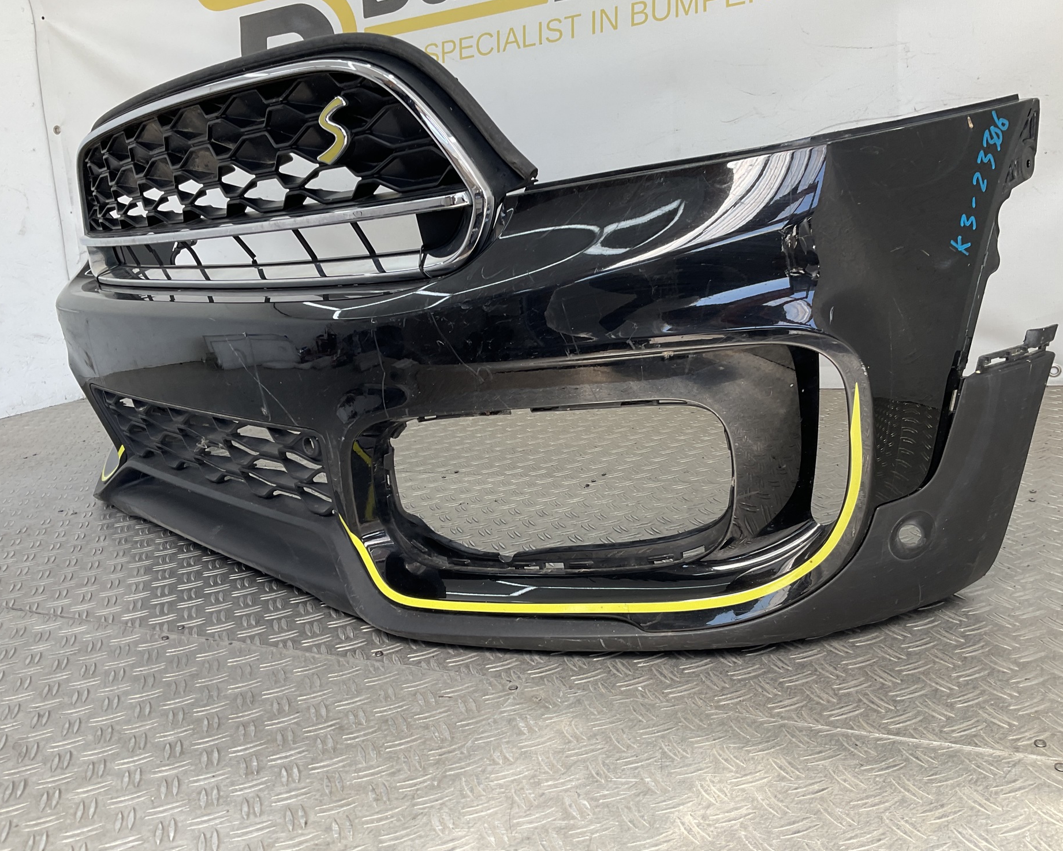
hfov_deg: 57.2
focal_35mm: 31
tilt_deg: -14.5
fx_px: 975
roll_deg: +5.5
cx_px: 547
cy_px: 417
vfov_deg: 47.1
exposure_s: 1/136
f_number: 1.8
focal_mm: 3
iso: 16
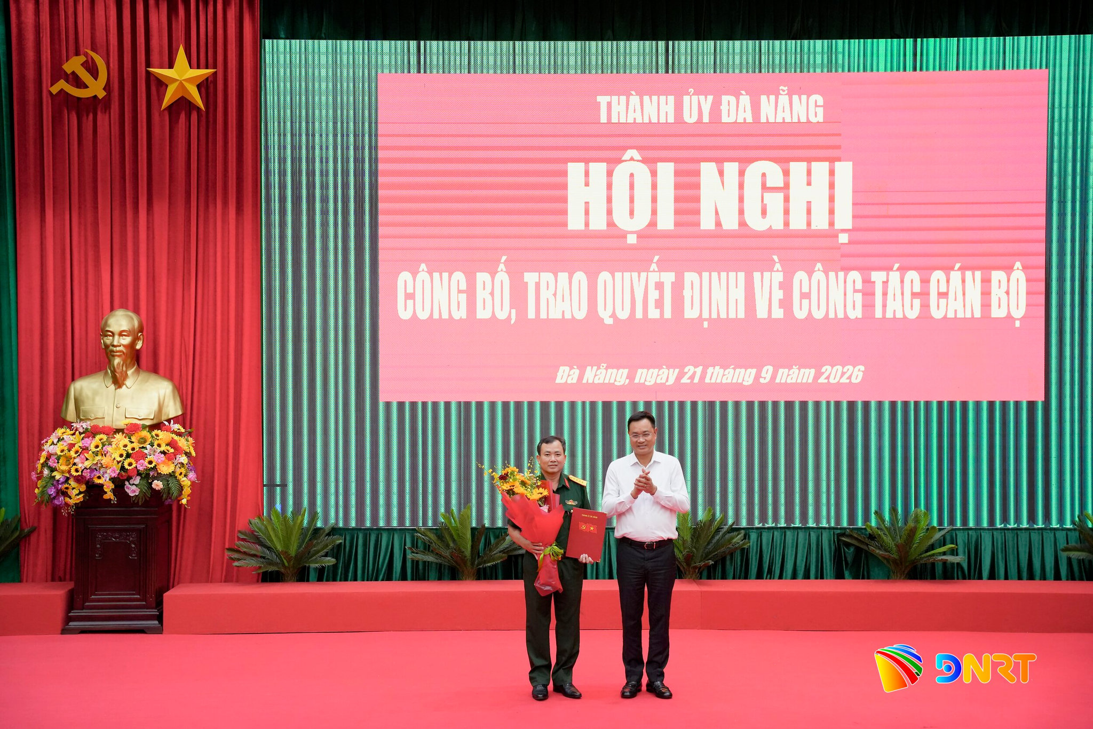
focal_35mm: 52
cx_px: 546
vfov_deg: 26.0
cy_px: 364
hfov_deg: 38.3
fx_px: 1576
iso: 3200
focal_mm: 51.9
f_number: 4.5
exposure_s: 1/250
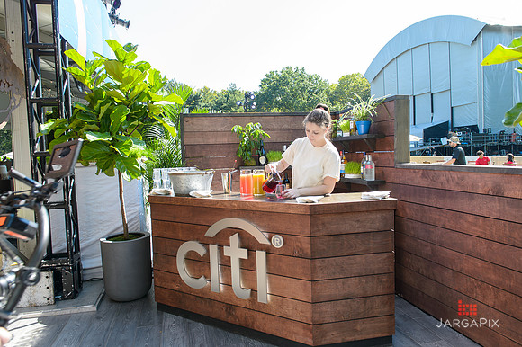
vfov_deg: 49.5
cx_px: 261
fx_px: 377
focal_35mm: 26
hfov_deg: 69.4
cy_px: 174
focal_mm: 26
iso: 125
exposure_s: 1/100
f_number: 5
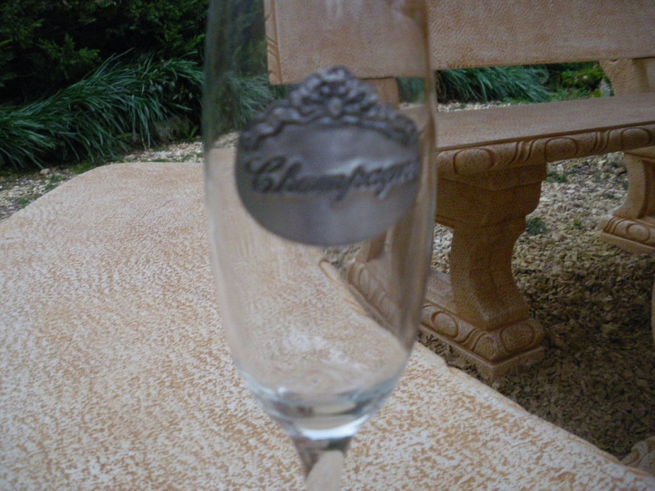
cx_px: 326
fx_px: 700
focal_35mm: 37
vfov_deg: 38.7
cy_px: 248
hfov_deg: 50.1
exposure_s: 1/50
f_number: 3.5
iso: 640
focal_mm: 6.3
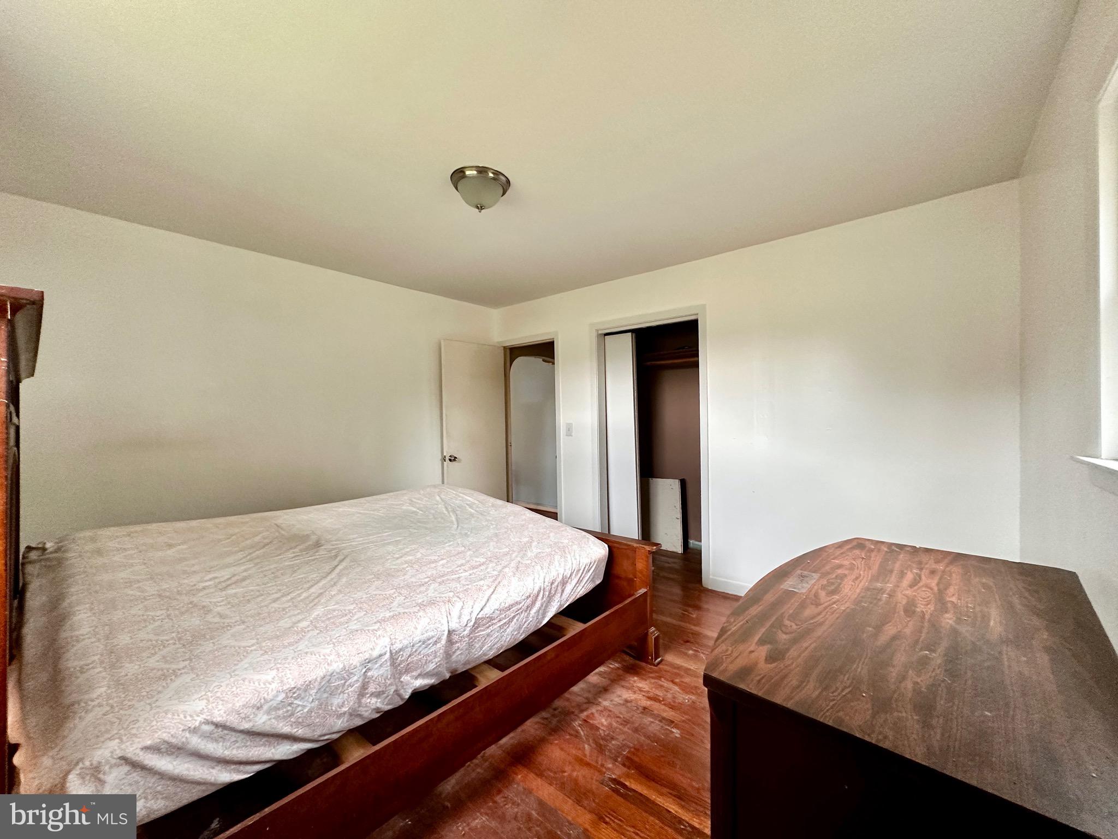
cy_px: 420
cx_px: 559
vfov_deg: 85.7
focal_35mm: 14
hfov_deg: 102.1
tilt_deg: -0.7
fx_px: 452
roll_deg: +0.5
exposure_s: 1/99
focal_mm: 2.22
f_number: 2.2
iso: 320
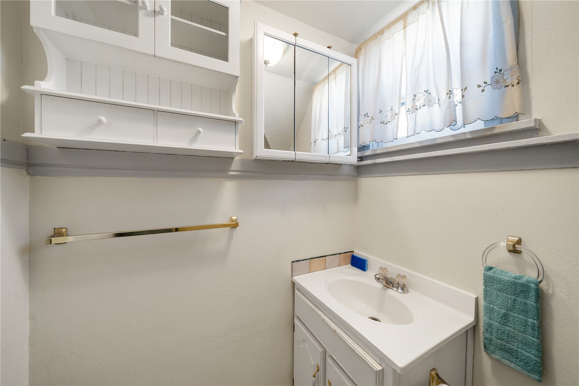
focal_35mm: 12
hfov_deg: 112.6
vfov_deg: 90.0
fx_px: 193
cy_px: 193
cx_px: 290
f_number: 5.6
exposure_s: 1/5
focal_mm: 12
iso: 100
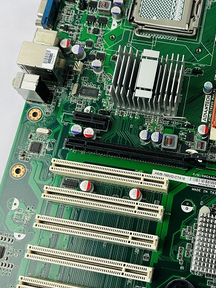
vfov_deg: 38.9
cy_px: 131
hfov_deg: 29.1
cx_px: 166
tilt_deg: -69.9
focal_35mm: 49
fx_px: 408
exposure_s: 1/120
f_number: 1.78
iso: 80
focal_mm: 6.86
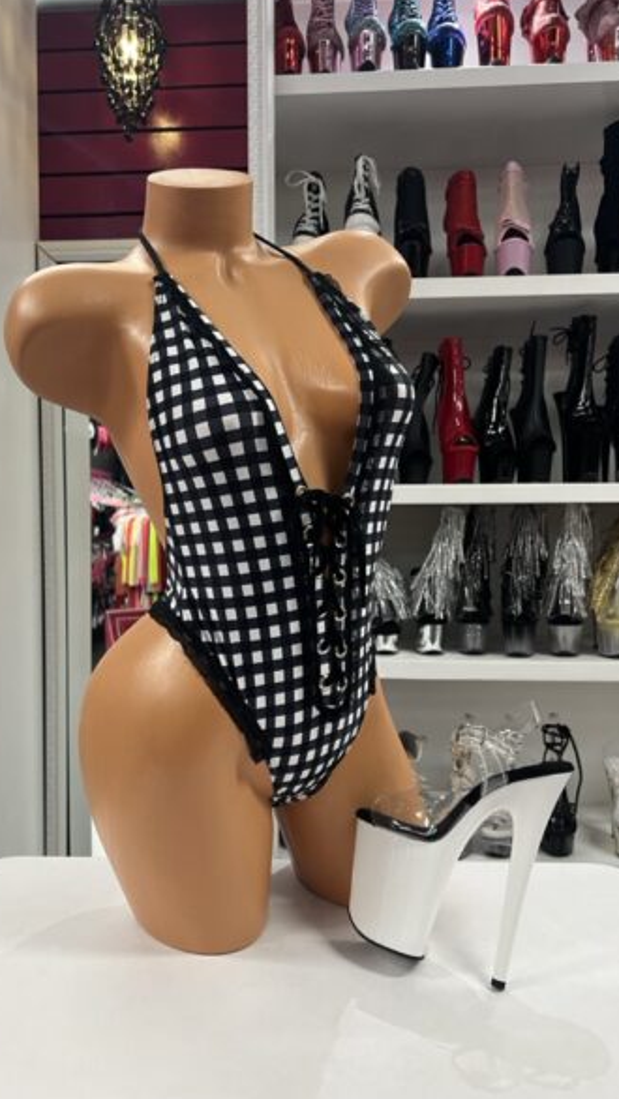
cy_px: 538
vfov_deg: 66.0
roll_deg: +1.1
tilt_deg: -1.0
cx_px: 274
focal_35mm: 29
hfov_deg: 40.2
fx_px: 845
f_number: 1.5
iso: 100
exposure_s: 1/60
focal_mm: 5.7
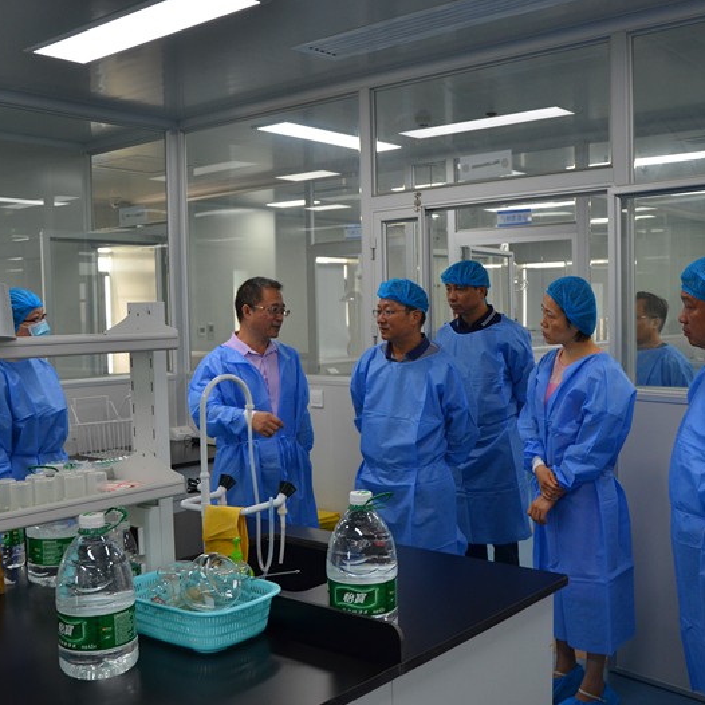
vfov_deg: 41.3
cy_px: 352
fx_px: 937
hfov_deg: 41.2
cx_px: 369
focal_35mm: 41
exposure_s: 1/80
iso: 400
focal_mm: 21
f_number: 4.5
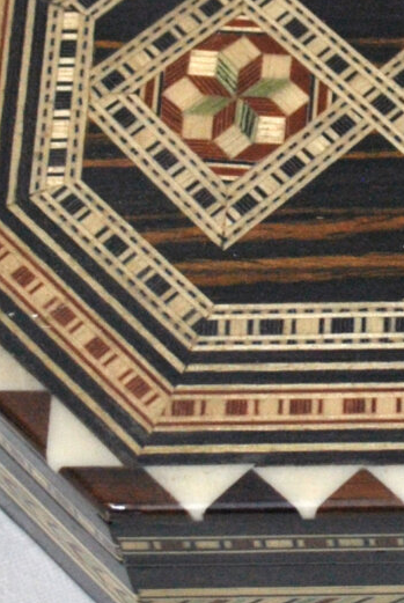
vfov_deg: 12.6
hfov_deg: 8.4
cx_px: 537
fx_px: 2718
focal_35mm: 162
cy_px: 89
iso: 400
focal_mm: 22
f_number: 3.8
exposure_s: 1/100
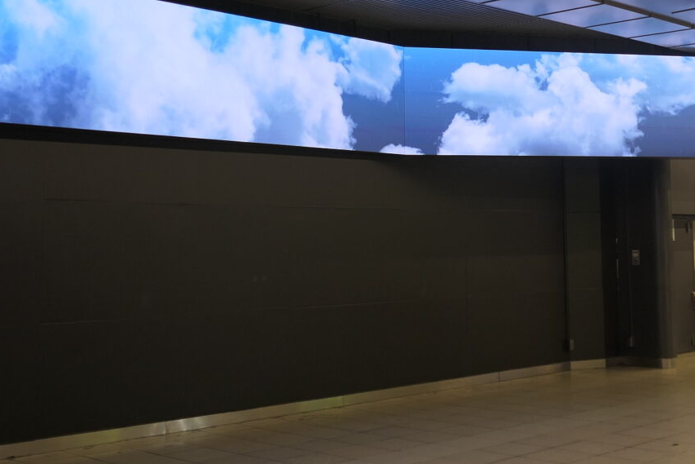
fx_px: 1043
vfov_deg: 24.7
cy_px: 96
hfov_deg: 36.8
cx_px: 407
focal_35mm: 54
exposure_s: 1/125
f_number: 1.6
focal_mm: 8.8
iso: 125
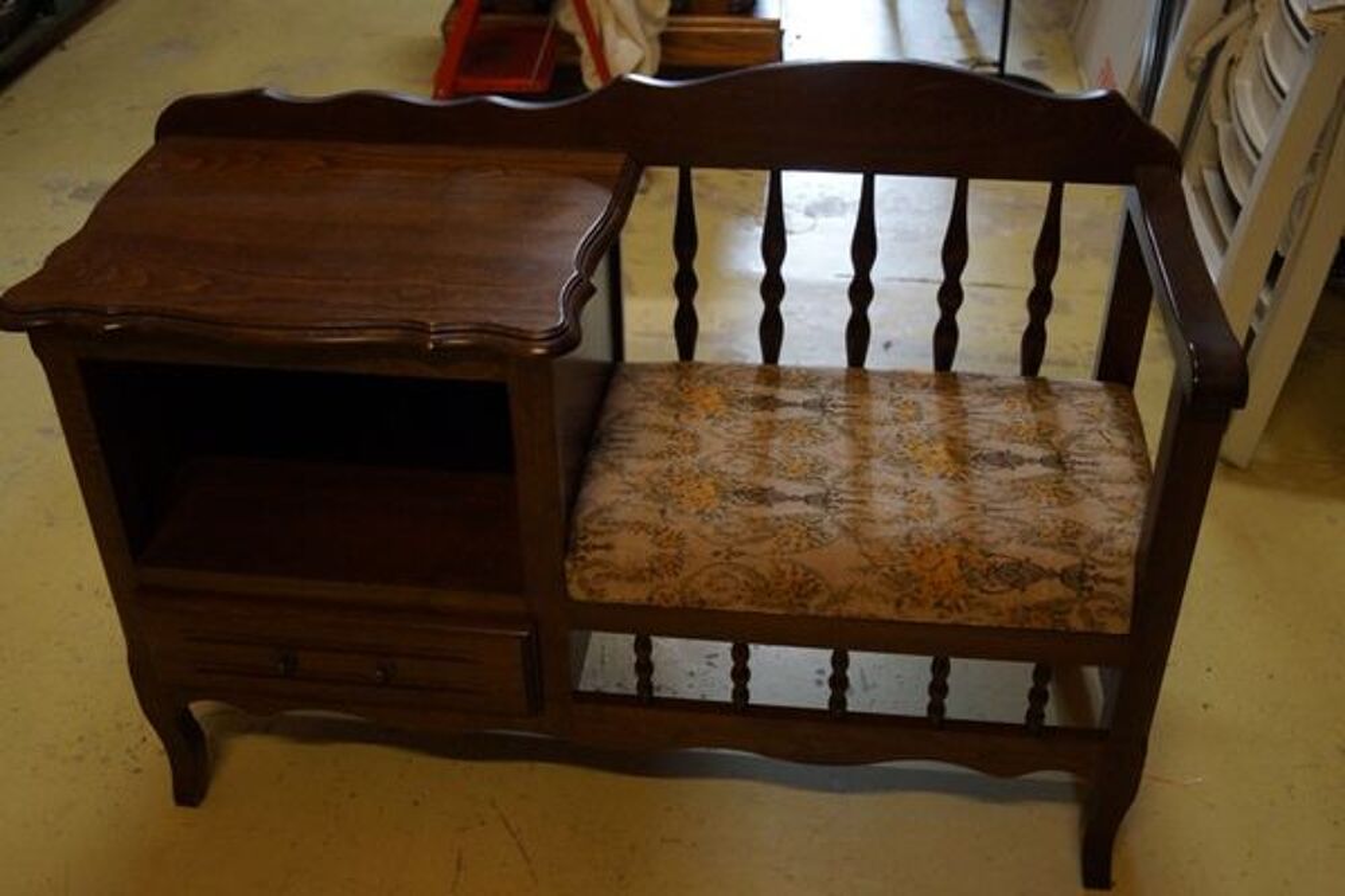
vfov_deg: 34.2
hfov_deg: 49.5
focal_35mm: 39
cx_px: 672
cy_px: 448
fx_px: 1457
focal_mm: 26
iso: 1600
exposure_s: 1/50
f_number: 4
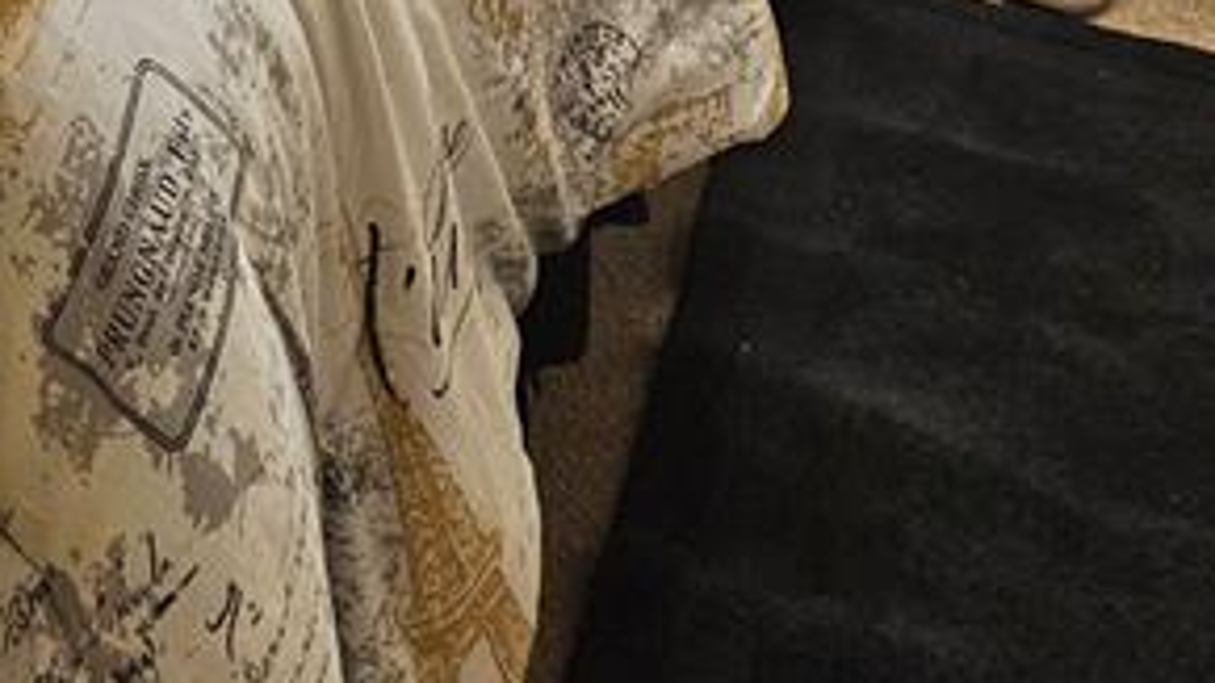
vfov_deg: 17.3
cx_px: -277
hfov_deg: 33.1
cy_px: -683
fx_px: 1611
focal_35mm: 50
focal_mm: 2.2
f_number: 2.2
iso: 320
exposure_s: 1/60
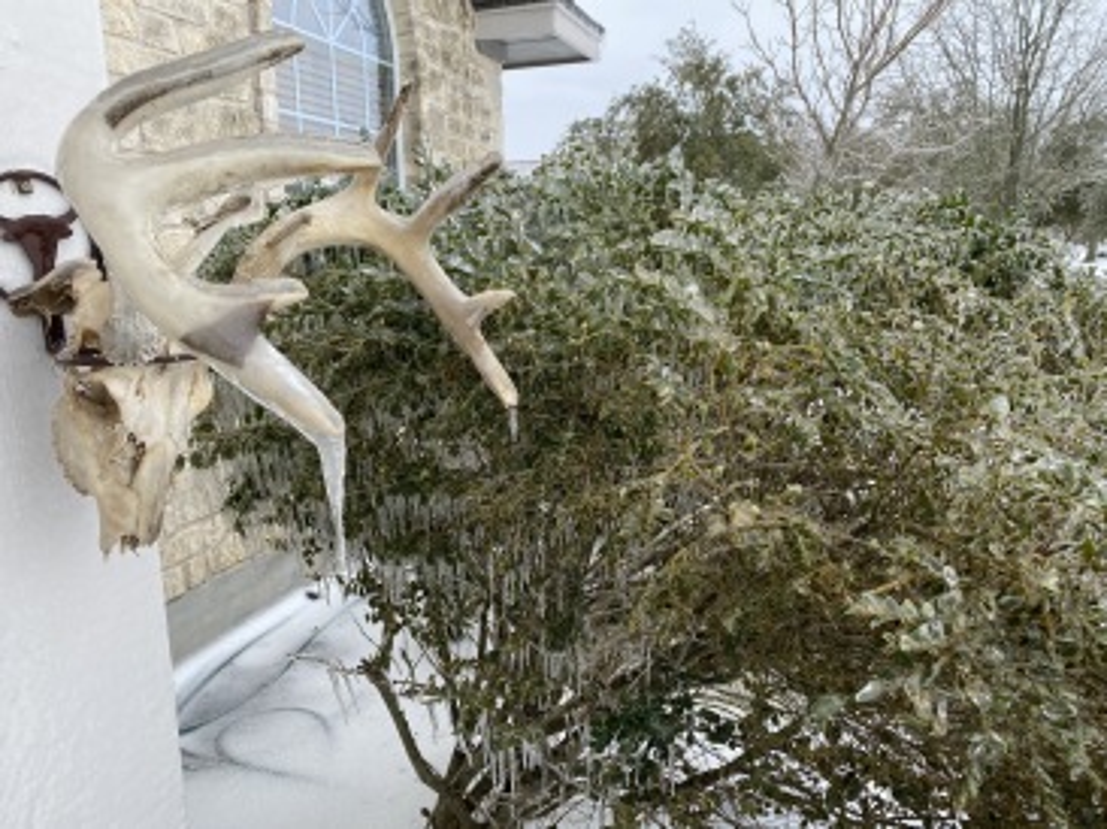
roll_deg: +0.7
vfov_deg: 53.0
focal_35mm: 26
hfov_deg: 67.3
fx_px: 831
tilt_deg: -10.8
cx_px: 554
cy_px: 414
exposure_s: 1/858
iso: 32
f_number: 1.8
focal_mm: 4.25
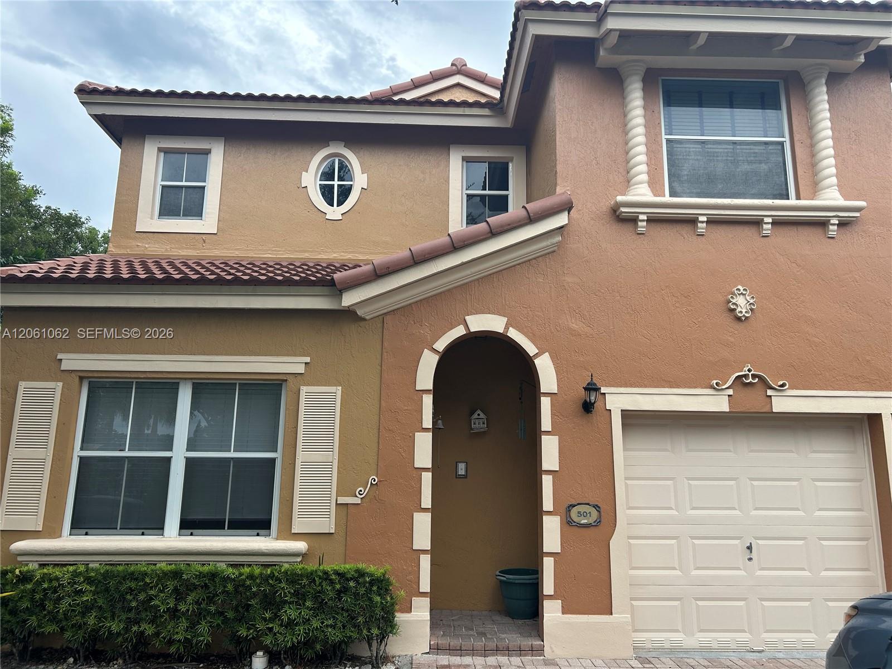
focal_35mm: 26
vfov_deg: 53.1
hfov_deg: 67.3
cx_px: 446
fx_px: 670
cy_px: 334
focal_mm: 5.7
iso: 50
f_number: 1.5
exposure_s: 1/1135
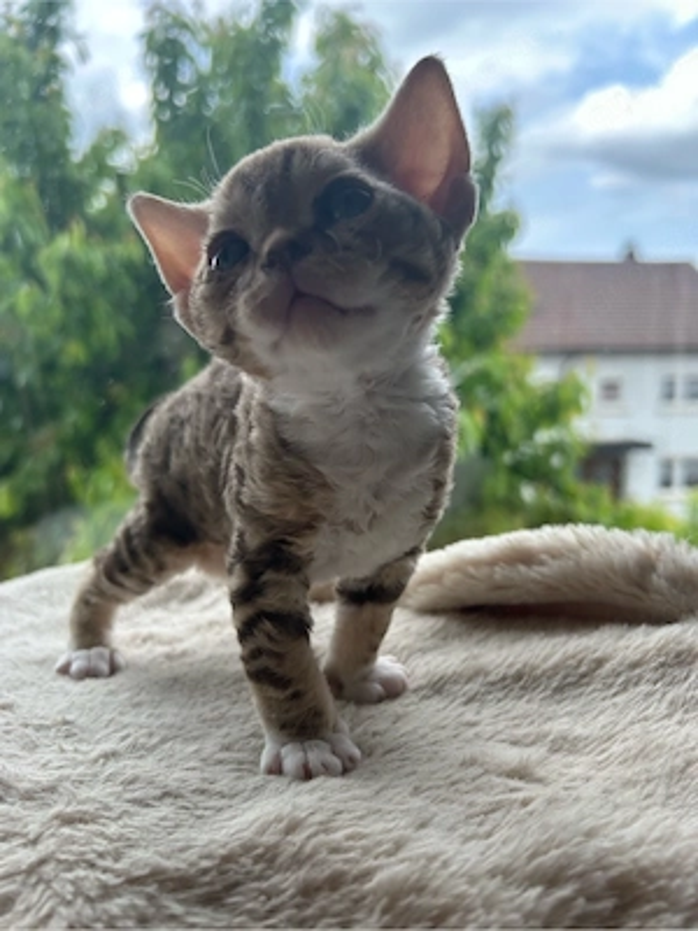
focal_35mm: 26
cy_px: 466
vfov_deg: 67.3
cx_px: 349
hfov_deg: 53.1
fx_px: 699
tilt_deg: -6.1
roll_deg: +0.6
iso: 50
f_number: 1.5
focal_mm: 5.7
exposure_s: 1/531
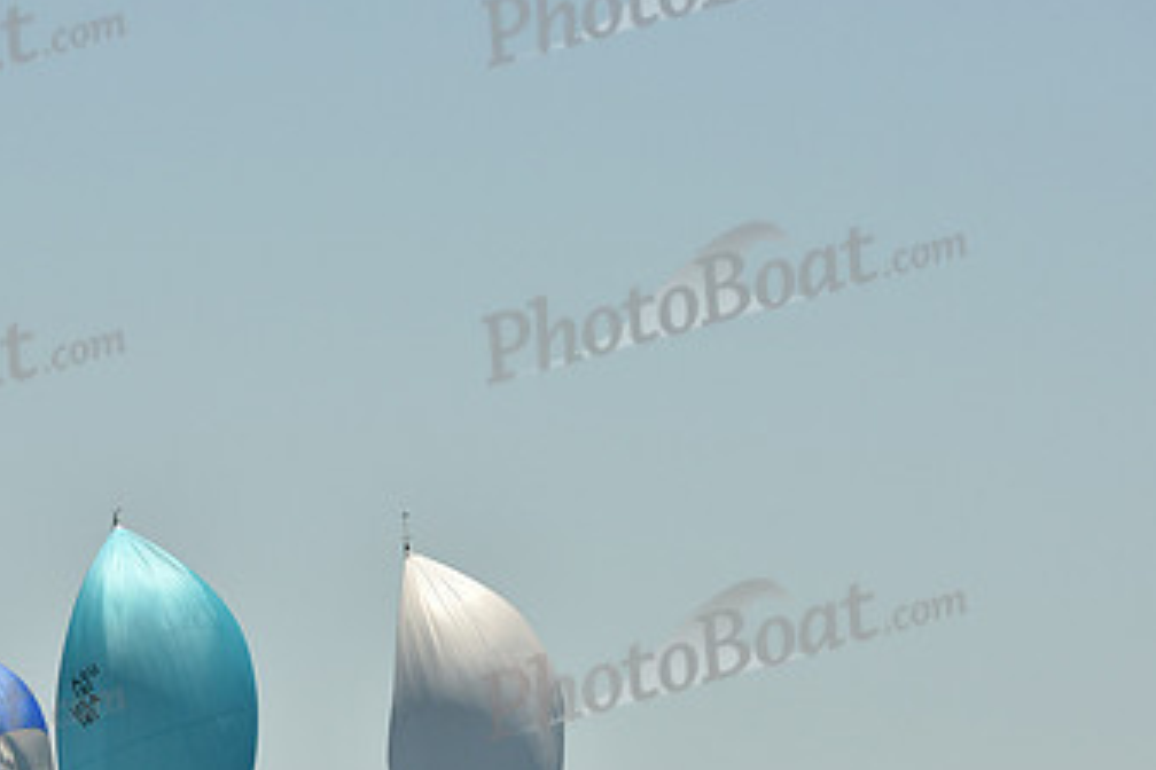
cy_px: 521
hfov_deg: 5.0
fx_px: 13293
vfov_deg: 3.3
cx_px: 306
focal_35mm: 414
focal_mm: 240
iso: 250
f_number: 8
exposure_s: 1/1250
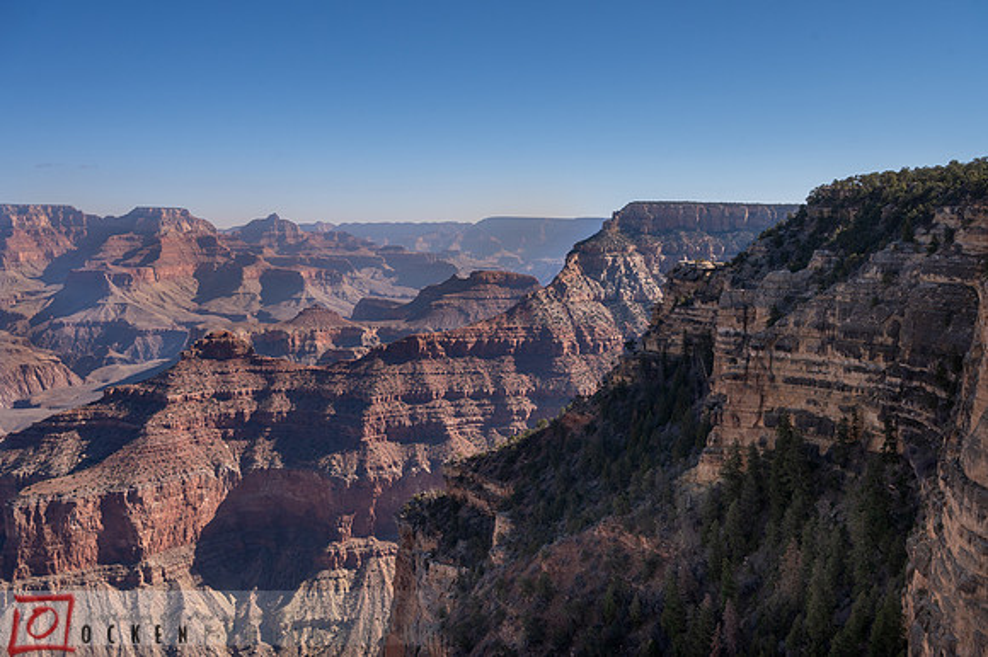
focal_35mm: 31
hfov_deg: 59.9
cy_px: 328
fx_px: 858
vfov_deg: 42.0
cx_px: 506
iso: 400
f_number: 8
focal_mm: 30
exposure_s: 1/800
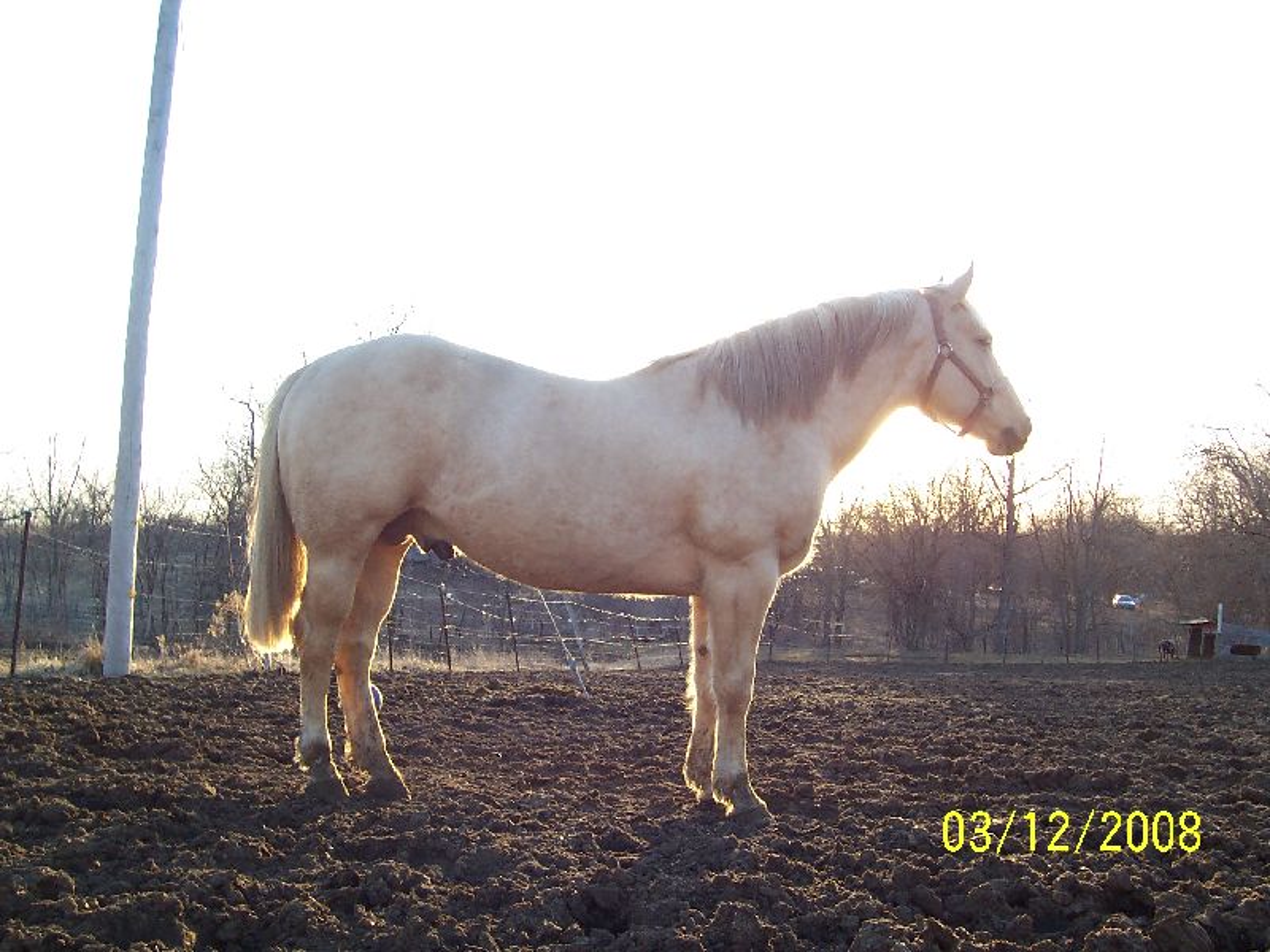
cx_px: 635
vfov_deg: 38.7
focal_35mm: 37
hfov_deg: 50.1
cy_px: 476
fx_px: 1357
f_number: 2.8
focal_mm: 5.6
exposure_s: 1/250
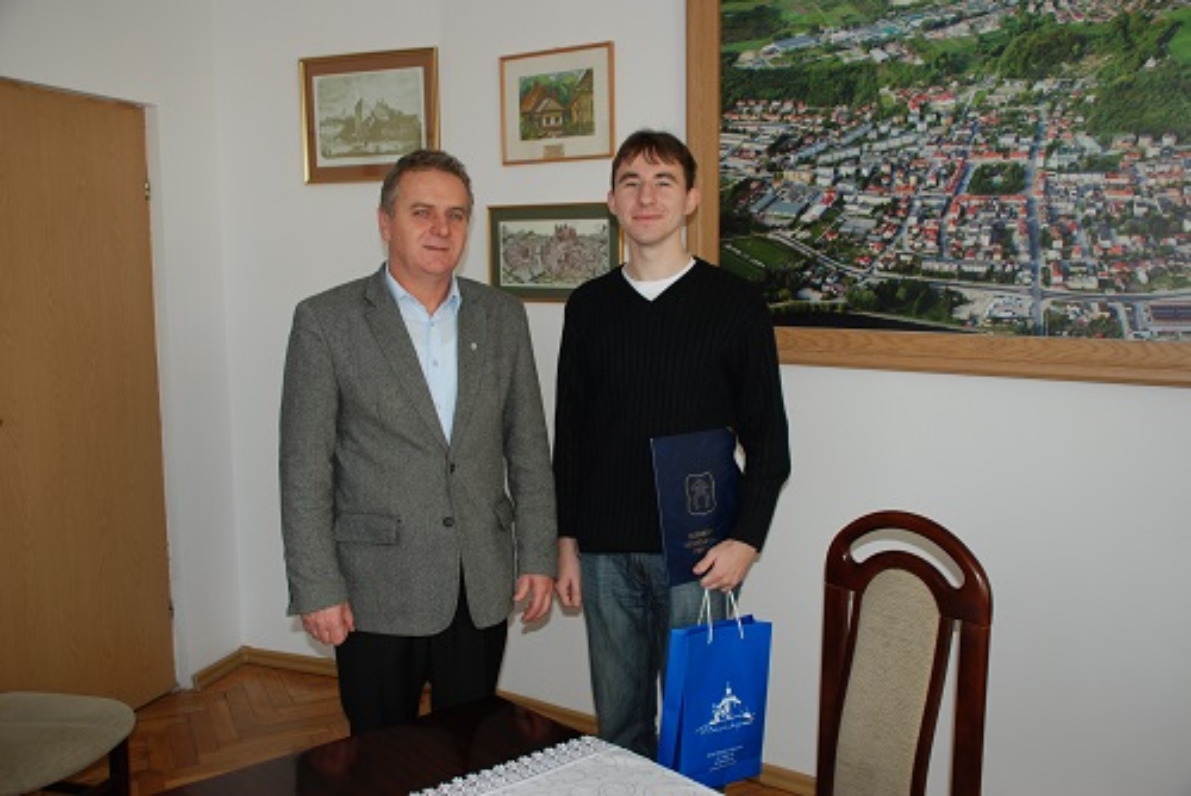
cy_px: 398
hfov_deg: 57.2
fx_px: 1092
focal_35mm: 33
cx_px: 596
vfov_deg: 40.0
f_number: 3.8
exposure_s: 1/60
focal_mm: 22
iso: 200
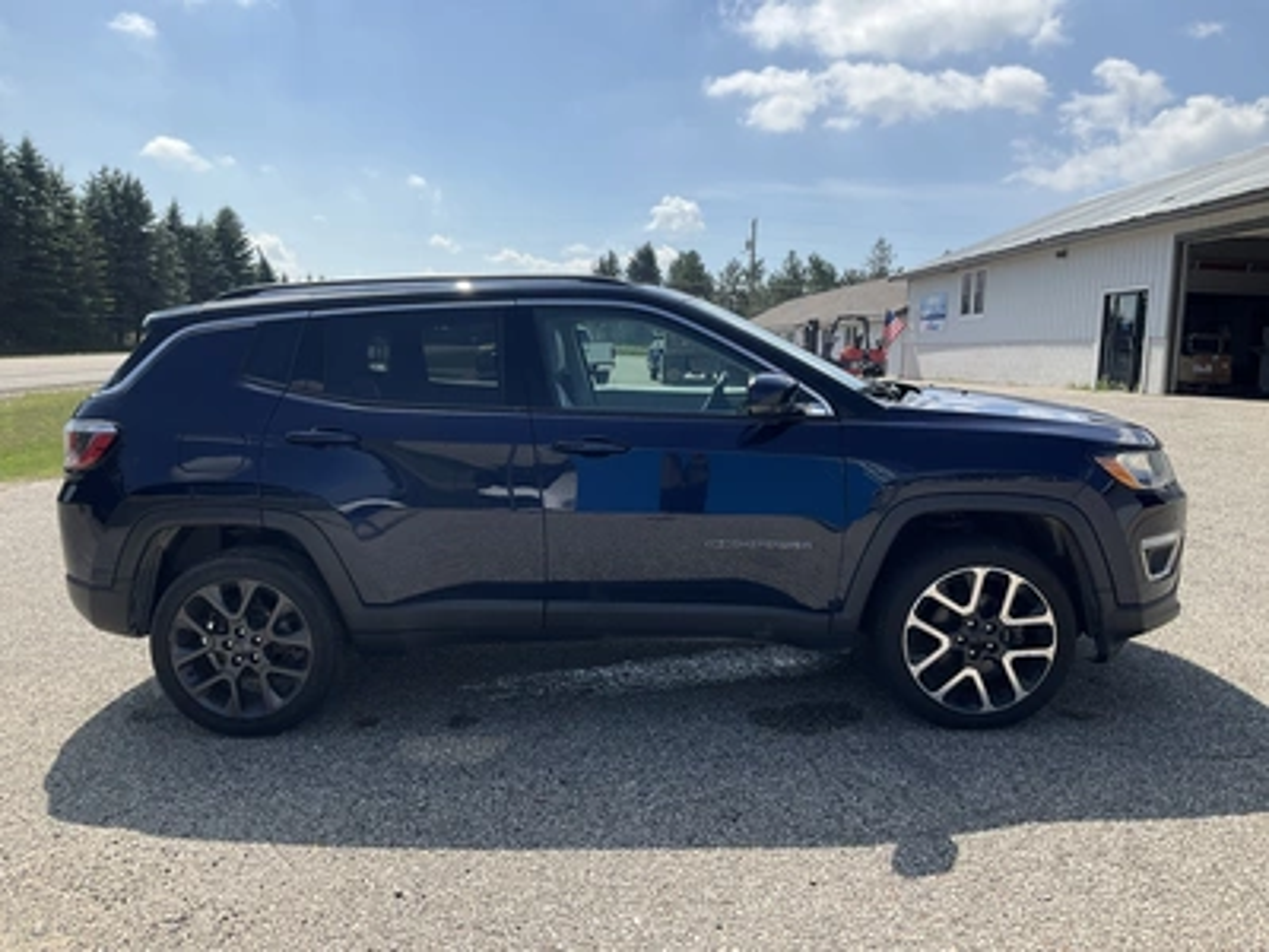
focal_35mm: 29
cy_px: 476
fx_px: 1063
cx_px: 634
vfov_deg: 48.2
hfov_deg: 61.7
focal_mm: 3
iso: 25
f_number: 1.8
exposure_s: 1/2427
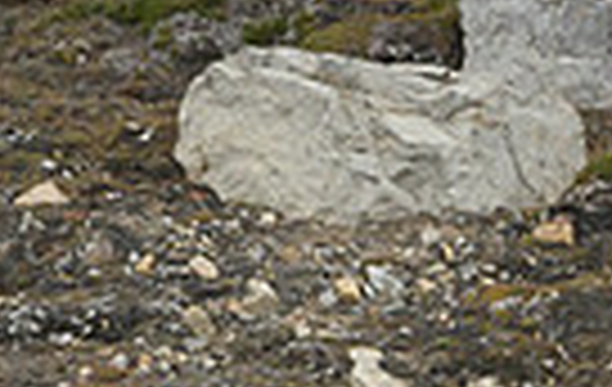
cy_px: 461
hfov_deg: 0.9
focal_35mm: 2443
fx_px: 40882
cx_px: 335
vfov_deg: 0.5
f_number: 6.3
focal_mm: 500
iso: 2000
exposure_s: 1/2000
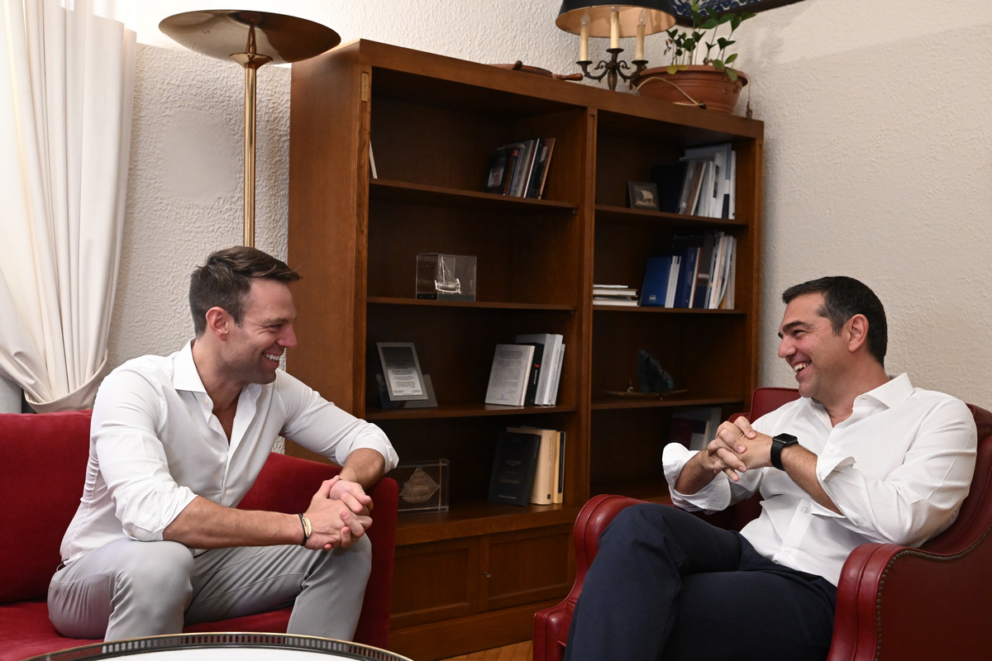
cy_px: 330
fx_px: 1102
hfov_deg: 48.5
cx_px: 496
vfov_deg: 33.4
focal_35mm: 40
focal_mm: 40
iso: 6400
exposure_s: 1/320
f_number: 5
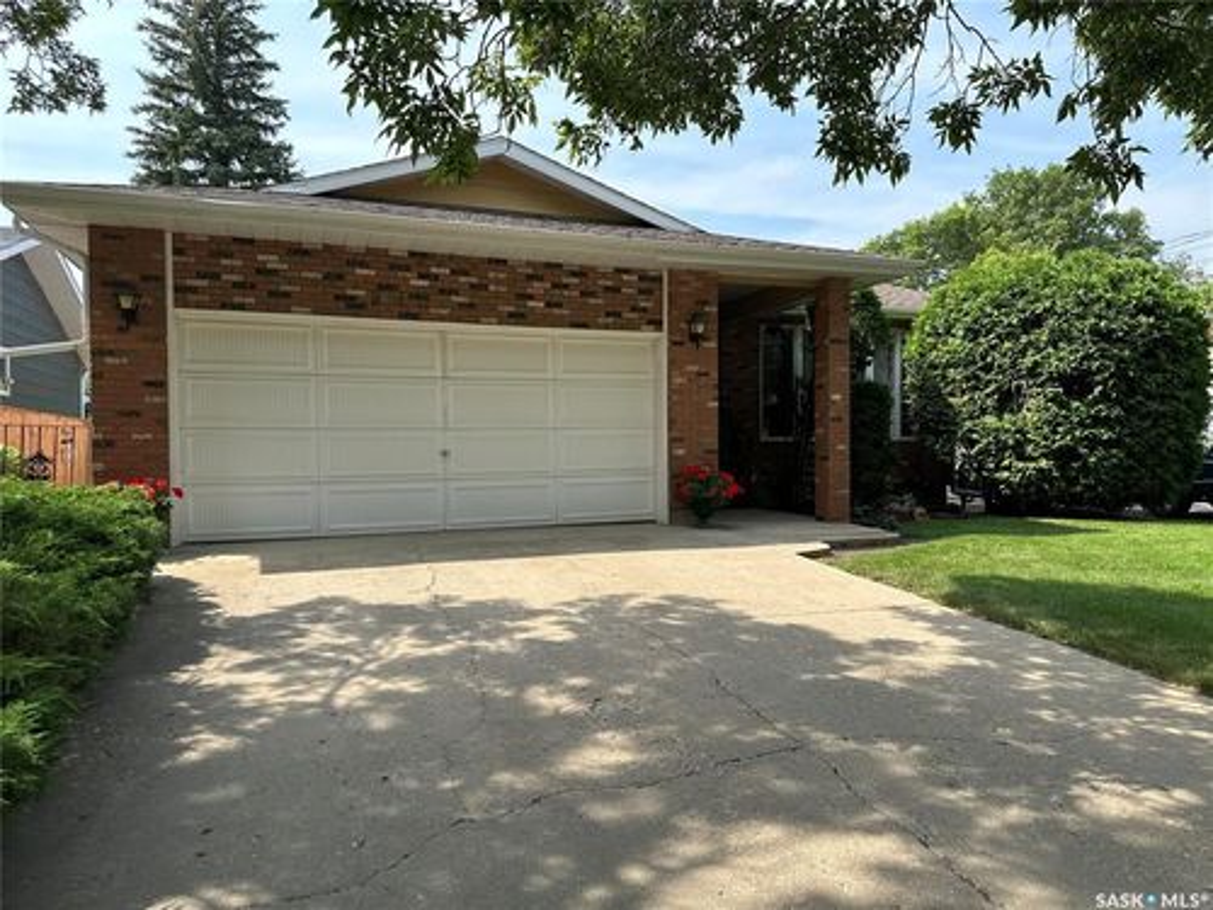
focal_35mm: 24
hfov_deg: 71.6
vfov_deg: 56.8
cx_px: 606
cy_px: 455
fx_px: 841
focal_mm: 6.86
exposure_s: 1/1916
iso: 80
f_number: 1.78
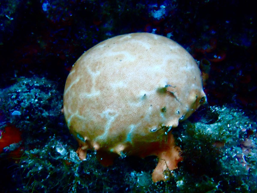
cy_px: 96
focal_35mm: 36
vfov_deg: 39.7
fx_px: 267
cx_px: 128
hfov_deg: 51.3
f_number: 3.5
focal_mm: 6.37
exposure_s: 1/80
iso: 640
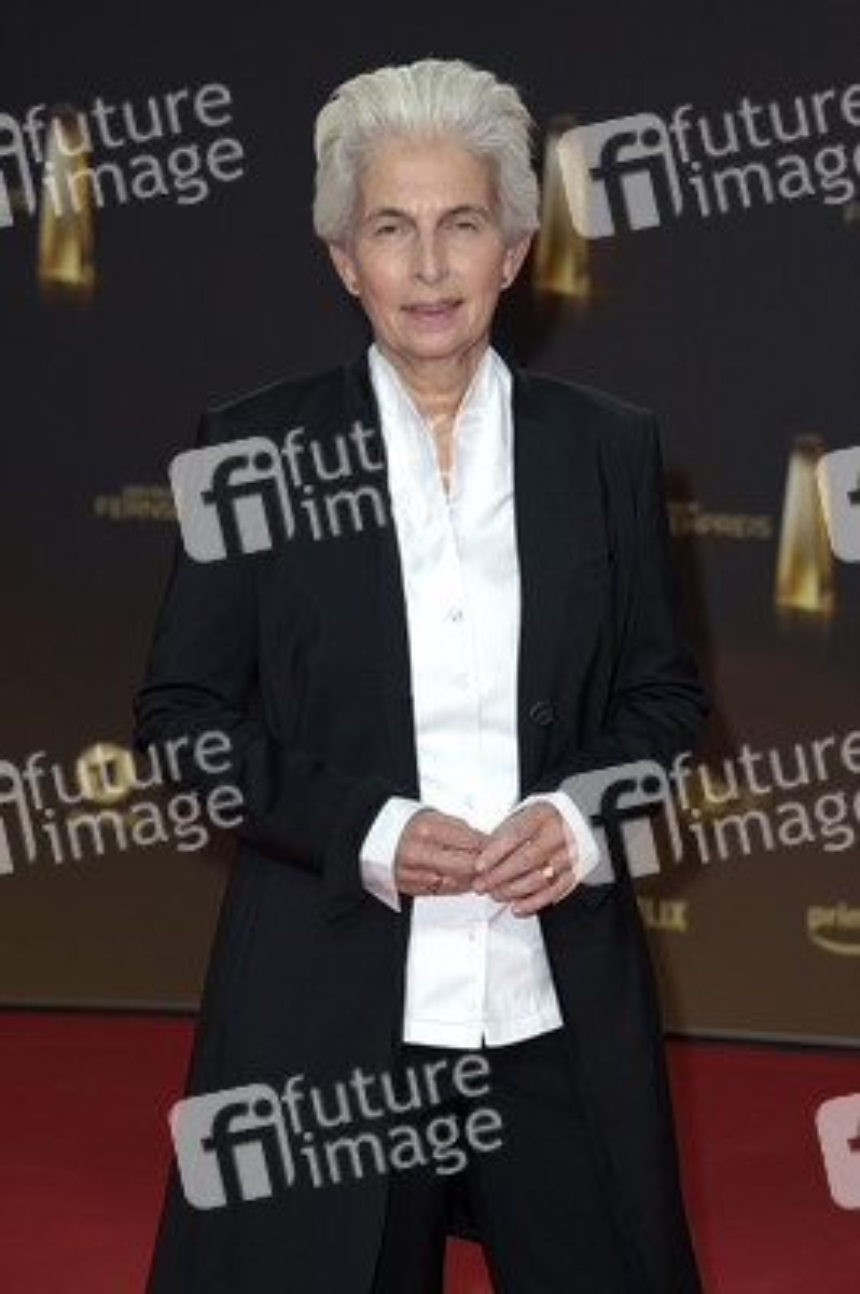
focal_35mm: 116
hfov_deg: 11.8
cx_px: 430
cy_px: 647
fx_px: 4164
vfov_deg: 17.7
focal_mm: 116
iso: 800
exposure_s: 1/250
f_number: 6.3
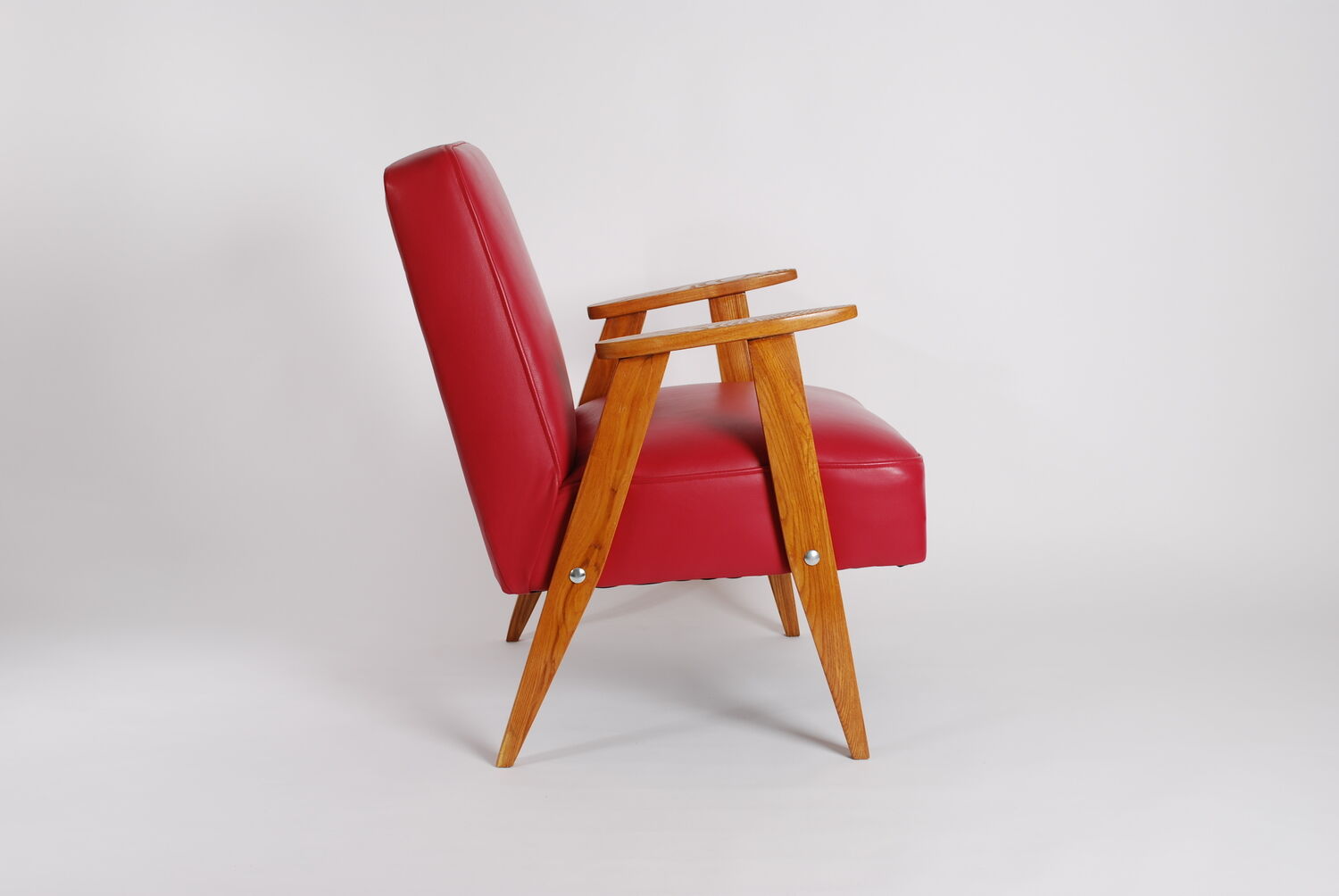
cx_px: 670
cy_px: 448
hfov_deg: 43.6
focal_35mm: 45
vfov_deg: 29.9
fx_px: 1676
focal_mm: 30
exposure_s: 1/100
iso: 100
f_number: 8
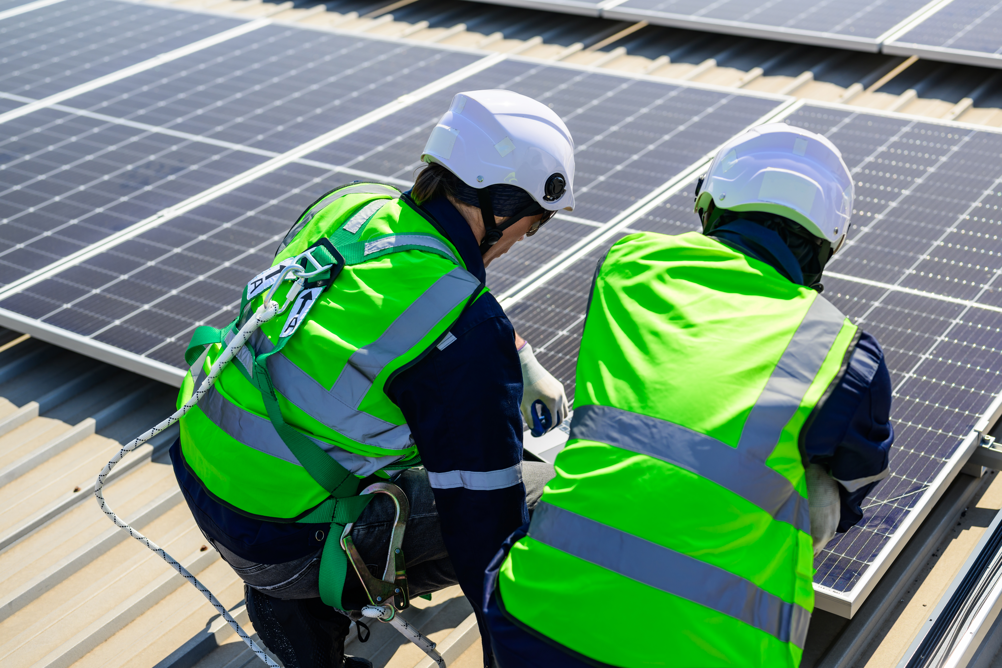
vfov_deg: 27.0
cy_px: 334
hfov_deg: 39.6
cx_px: 501
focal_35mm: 50
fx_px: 1392
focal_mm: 50
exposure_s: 1/1000
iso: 64
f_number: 3.2
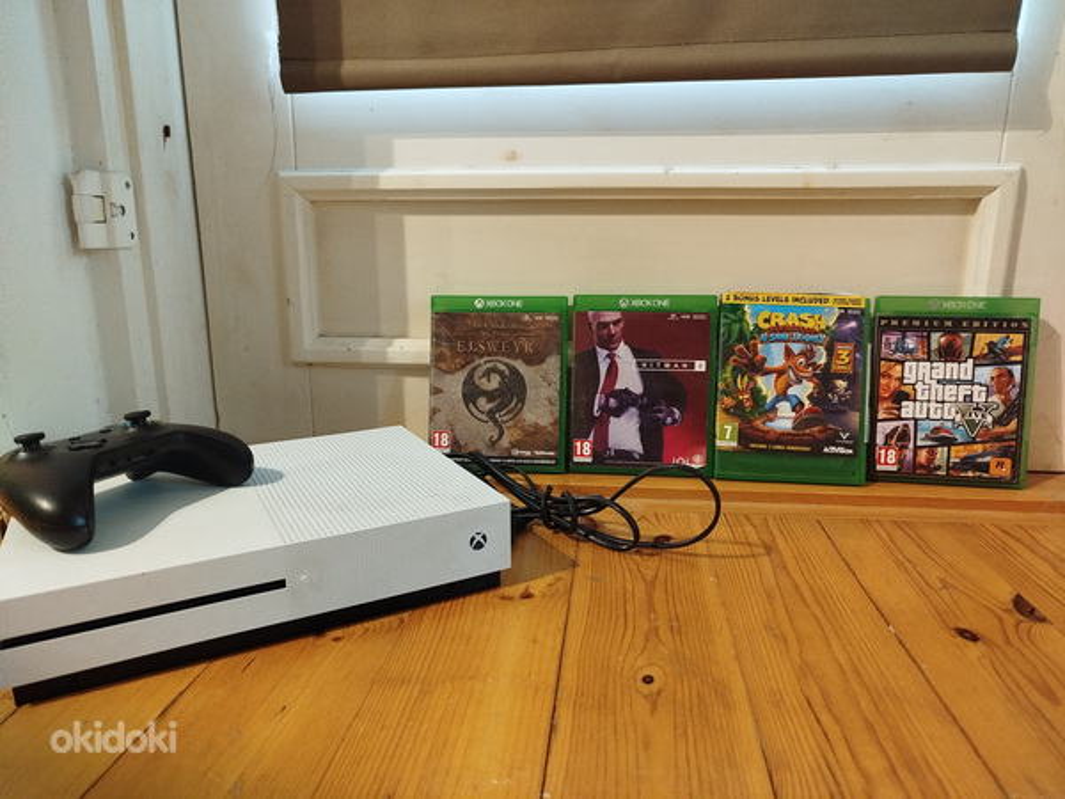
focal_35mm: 24
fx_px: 738
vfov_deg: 56.8
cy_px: 400
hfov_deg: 71.6
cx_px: 532
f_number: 1.7
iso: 800
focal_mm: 5.31
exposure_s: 1/33
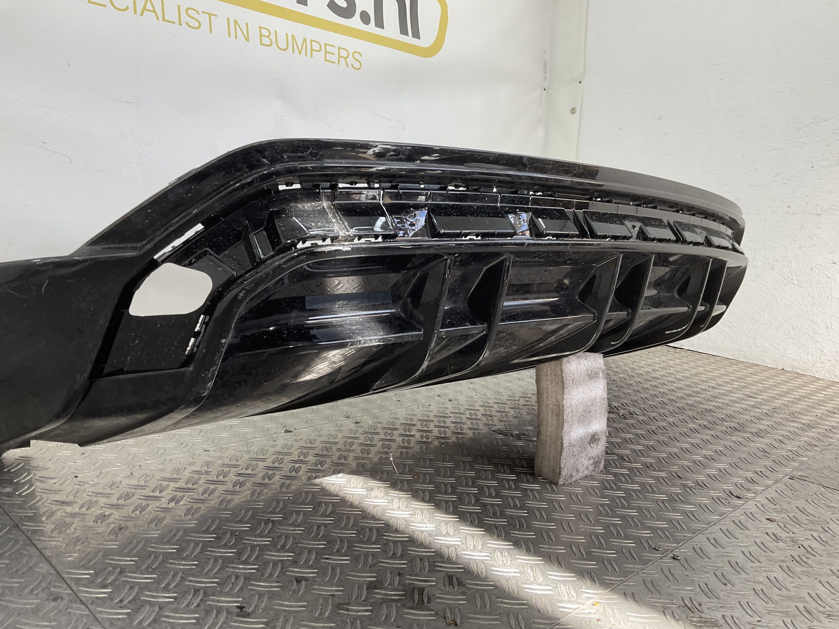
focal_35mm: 29
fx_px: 703
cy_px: 314
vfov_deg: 48.2
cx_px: 420
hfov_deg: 61.7
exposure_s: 1/120
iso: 20
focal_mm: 3
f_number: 1.8
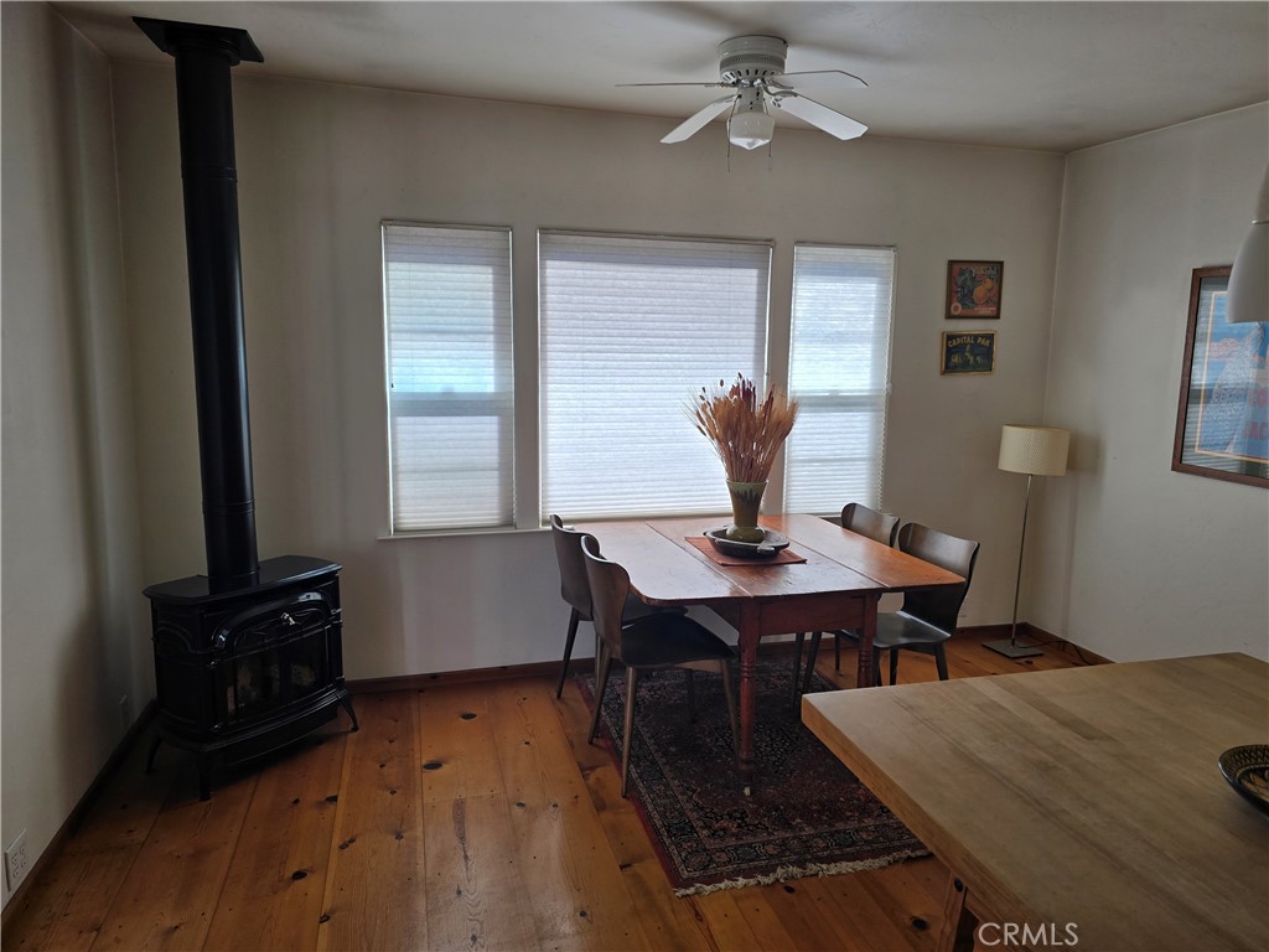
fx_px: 843
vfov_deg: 58.9
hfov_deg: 73.9
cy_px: 476
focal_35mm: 23
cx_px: 634
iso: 32
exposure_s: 1/180
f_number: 1.7
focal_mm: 6.3
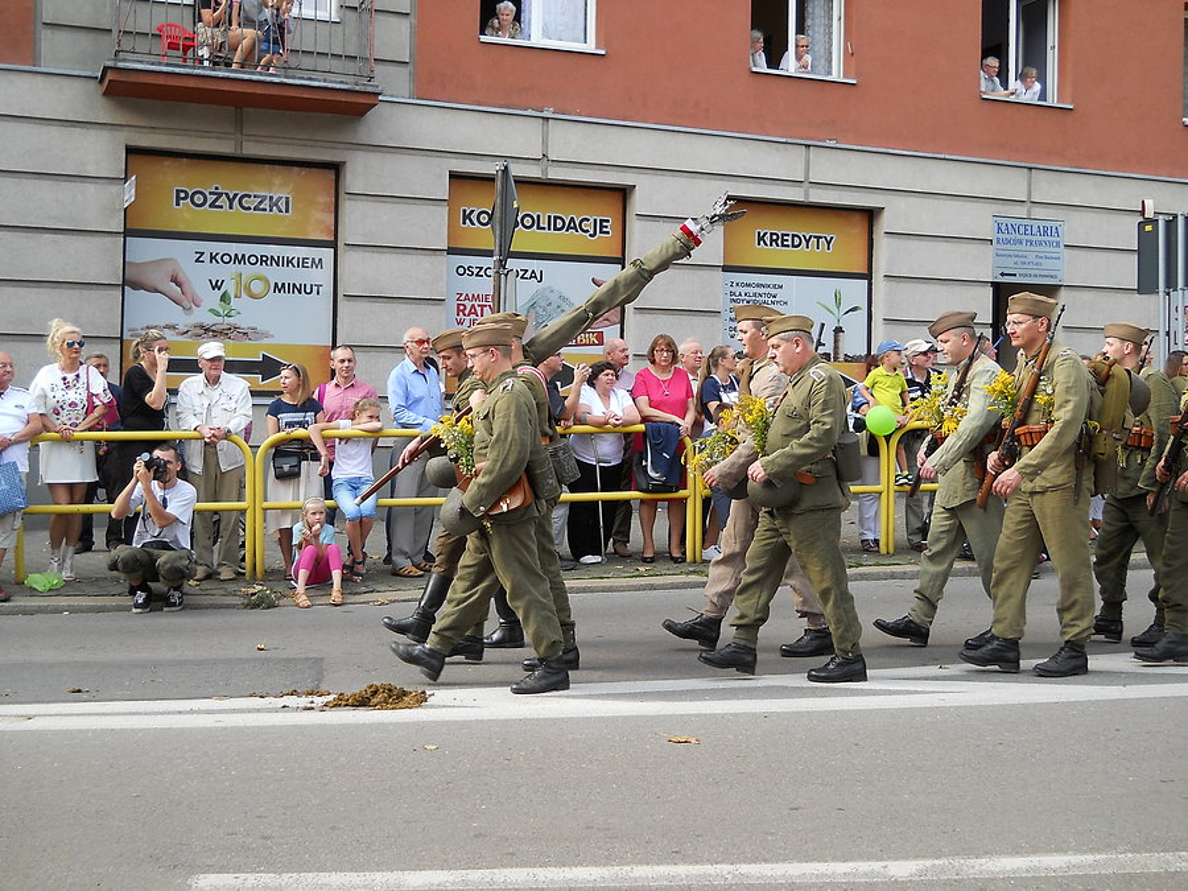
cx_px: 594
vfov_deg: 35.1
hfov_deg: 45.8
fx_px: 1407
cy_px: 446
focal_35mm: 41
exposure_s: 1/160
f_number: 3.1
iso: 80
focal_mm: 6.72
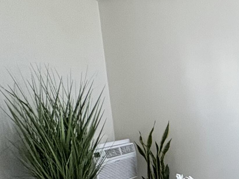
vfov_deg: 28.0
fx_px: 352
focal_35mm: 51
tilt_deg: -6.5
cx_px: 394
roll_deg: +1.4
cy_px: 143
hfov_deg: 24.5
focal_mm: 2.22
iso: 250
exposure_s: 1/60
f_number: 2.2
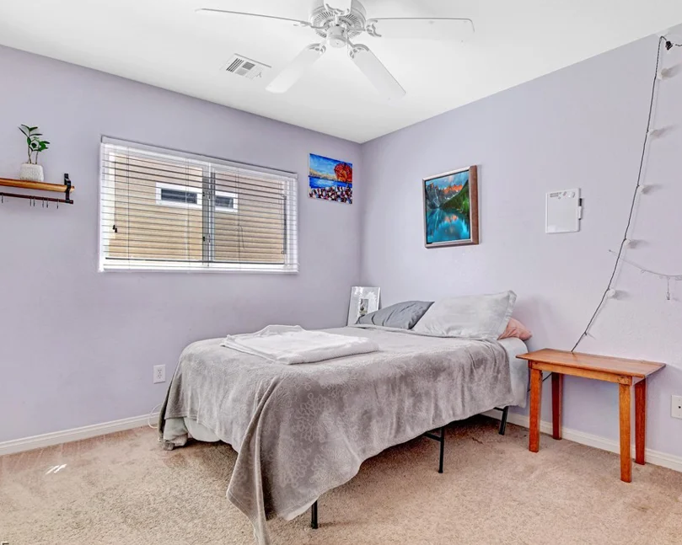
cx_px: 364
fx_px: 383
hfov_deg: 83.2
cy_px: 277
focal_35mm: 19
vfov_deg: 70.8
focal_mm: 11
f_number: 8
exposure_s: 1/10
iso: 800
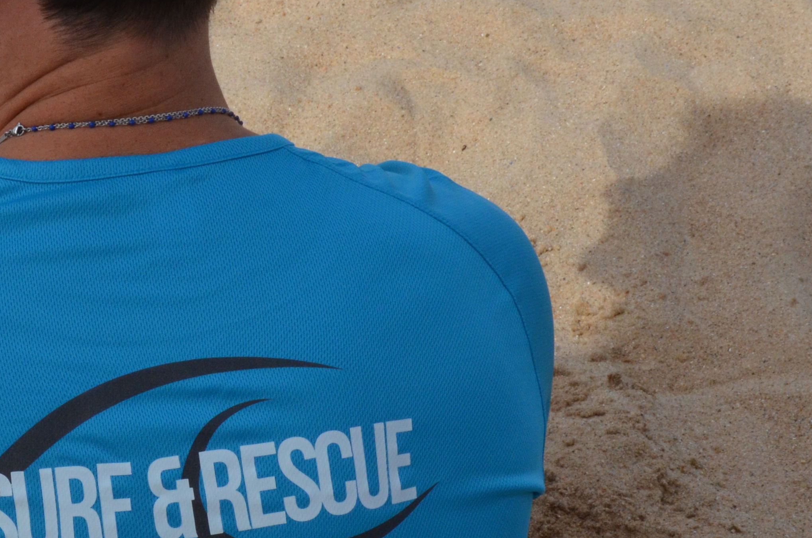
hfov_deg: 18.5
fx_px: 2454
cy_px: 455
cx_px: 89
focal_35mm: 109
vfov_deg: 12.4
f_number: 13
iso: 800
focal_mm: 30
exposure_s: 1/640
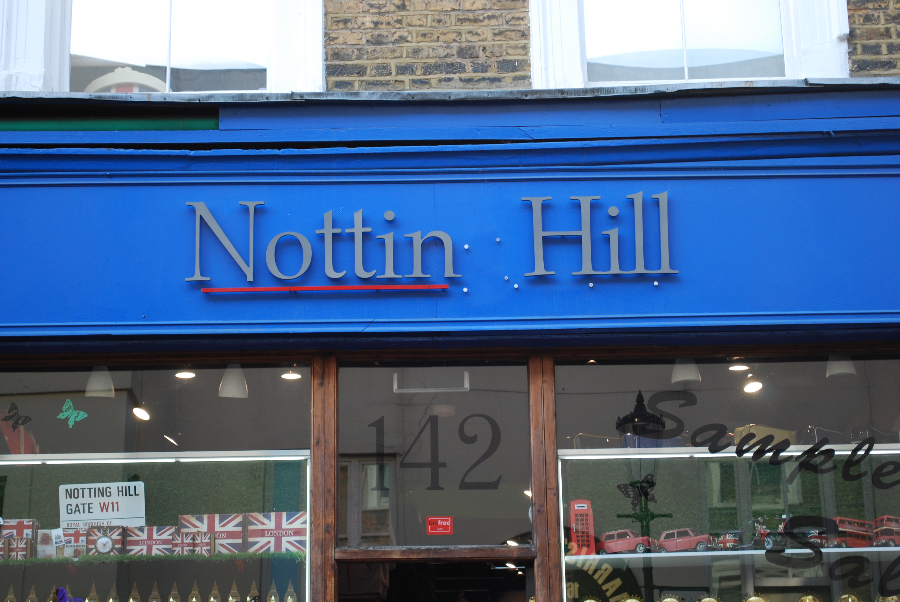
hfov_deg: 24.6
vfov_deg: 16.6
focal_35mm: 82
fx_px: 2065
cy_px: 301
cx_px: 450
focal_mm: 55
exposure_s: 1/80
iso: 200
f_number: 5.6
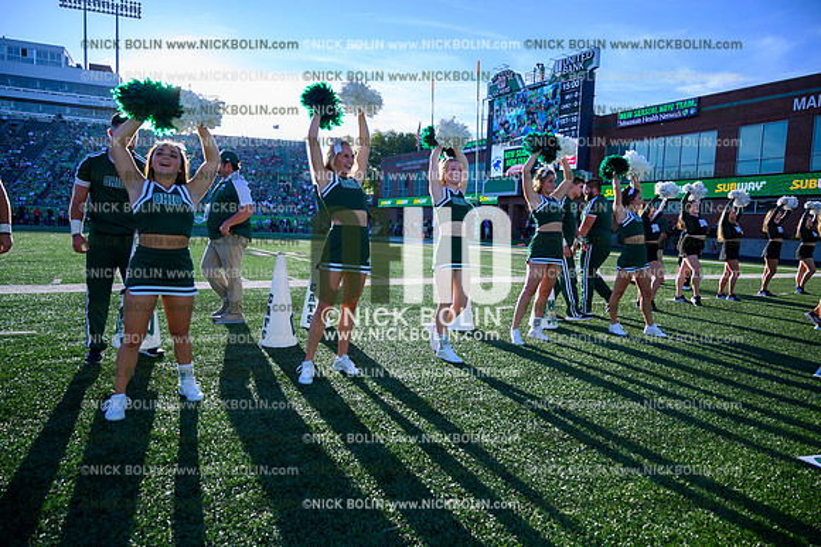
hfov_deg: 73.8
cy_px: 274
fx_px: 547
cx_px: 410
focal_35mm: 24
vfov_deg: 53.1
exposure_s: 1/640
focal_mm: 24
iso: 125
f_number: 4
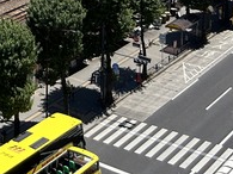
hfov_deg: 17.8
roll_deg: +1.4
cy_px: -165
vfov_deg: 12.6
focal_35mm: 104
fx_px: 700
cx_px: -63
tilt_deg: -6.7
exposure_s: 1/3077
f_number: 1.5
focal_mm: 5.7
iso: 50
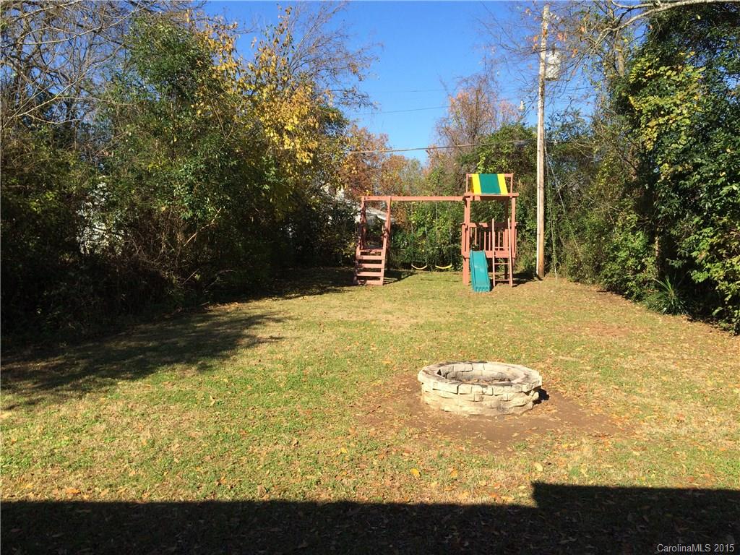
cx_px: 370
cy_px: 278
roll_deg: +1.9
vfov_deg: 48.2
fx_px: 620
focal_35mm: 29
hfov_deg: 61.7
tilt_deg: -4.8
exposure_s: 1/1325
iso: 32
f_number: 2.2
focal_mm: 4.15
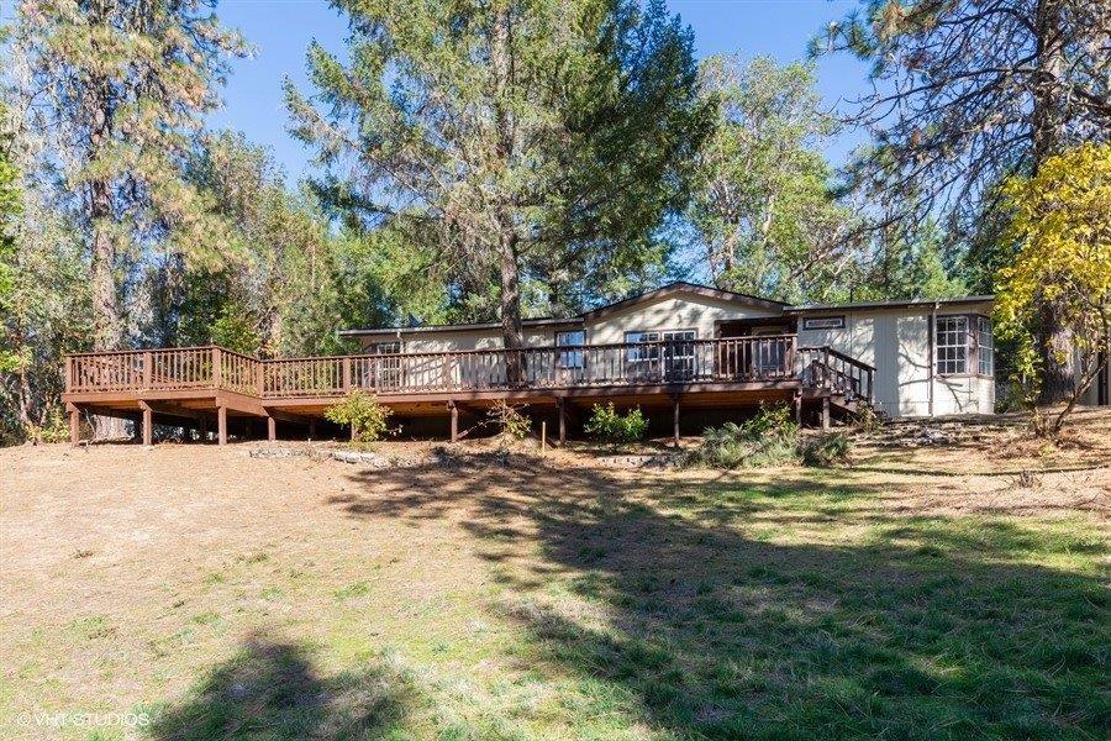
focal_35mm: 21
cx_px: 556
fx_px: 648
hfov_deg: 81.2
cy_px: 370
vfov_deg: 59.5
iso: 200
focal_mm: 14
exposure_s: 1/125
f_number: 8
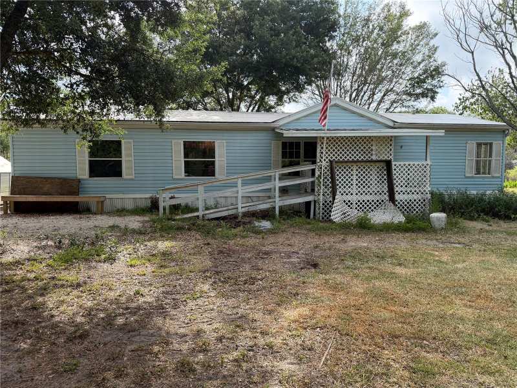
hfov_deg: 71.6
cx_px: 258
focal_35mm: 24
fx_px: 358
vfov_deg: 56.8
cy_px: 194
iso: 100
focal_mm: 6.76
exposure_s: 1/1855
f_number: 1.78
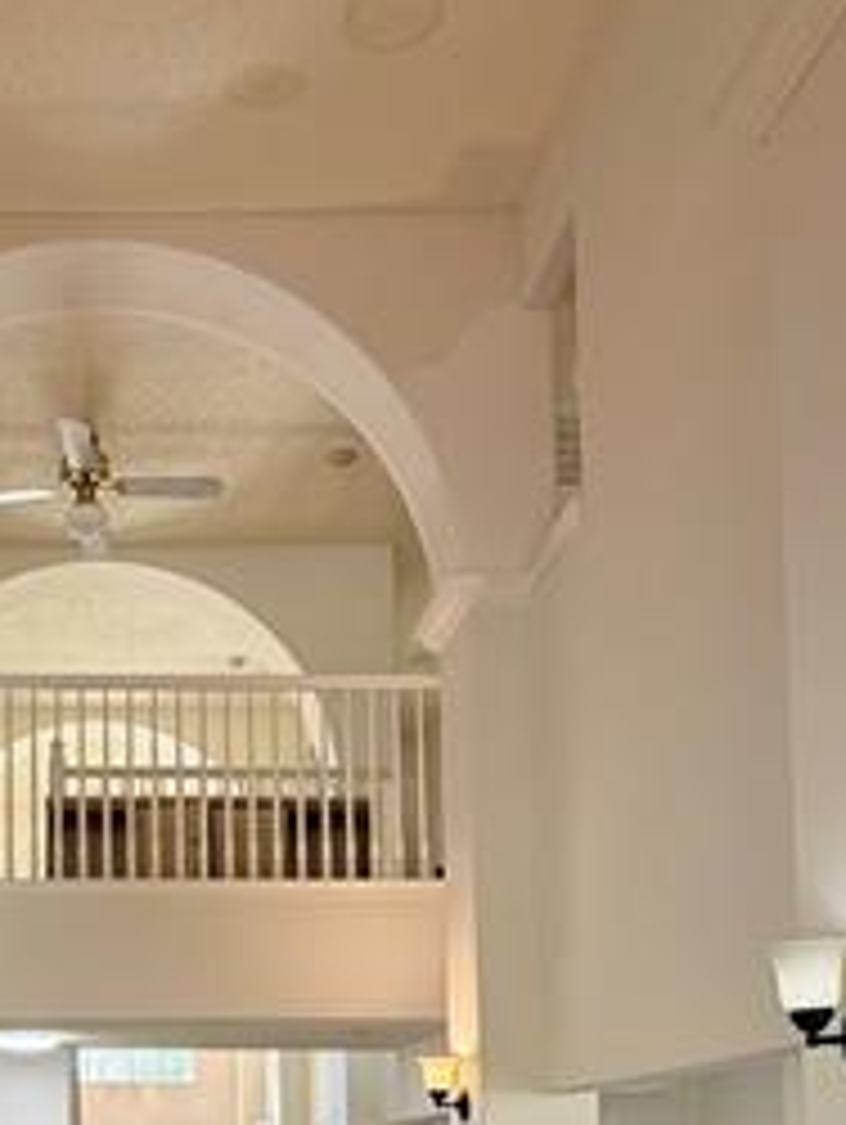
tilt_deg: +4.1
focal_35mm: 43
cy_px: 1102
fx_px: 1399
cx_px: 99
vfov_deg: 39.2
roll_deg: +0.0
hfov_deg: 32.2
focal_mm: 2.22
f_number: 2.2
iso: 160
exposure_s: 1/60
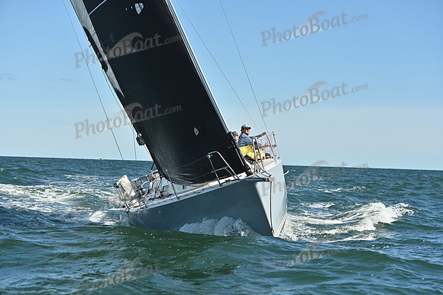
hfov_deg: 21.5
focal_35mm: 95
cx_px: 222
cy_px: 148
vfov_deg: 14.4
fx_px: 1169
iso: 320
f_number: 5.6
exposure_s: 1/4000
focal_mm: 95
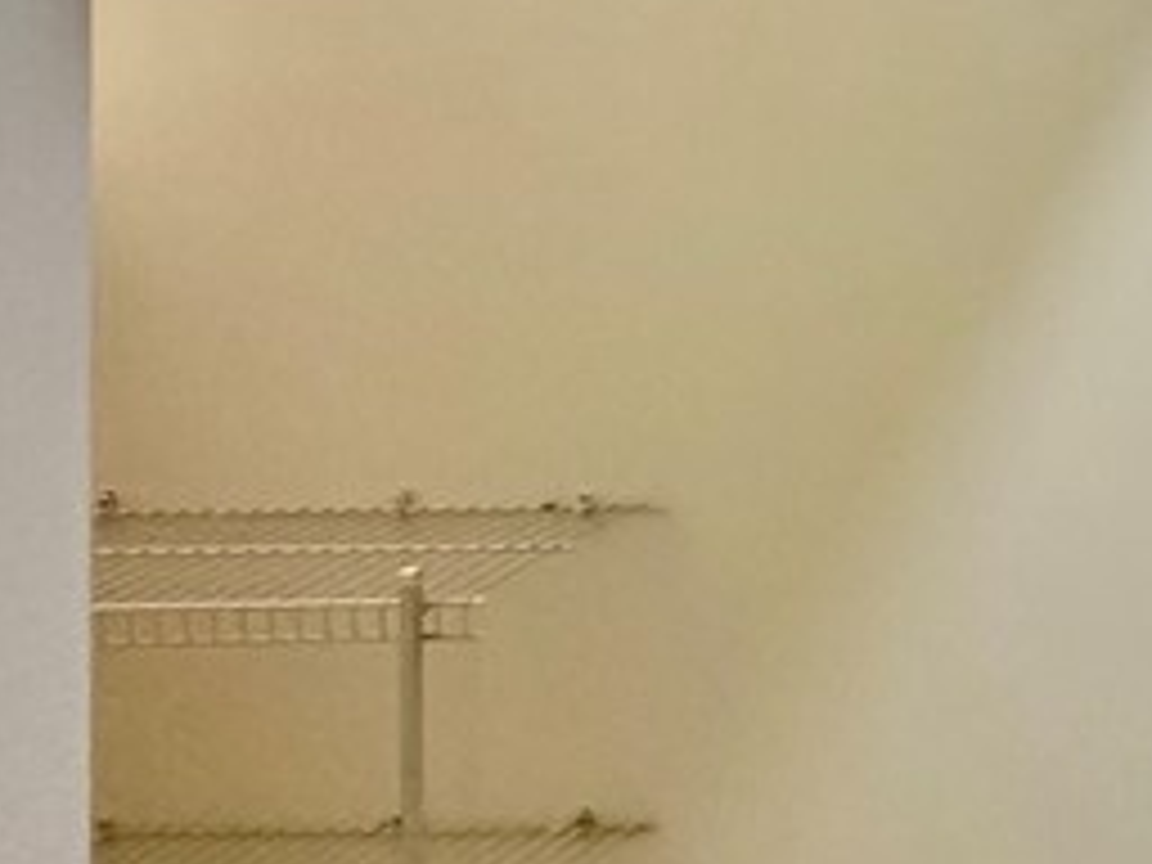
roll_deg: -0.4
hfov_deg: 24.8
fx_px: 1864
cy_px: -94
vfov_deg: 24.3
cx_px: 1800
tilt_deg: -0.7
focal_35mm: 56
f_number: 2.2
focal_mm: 2.22
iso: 250
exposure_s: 1/120
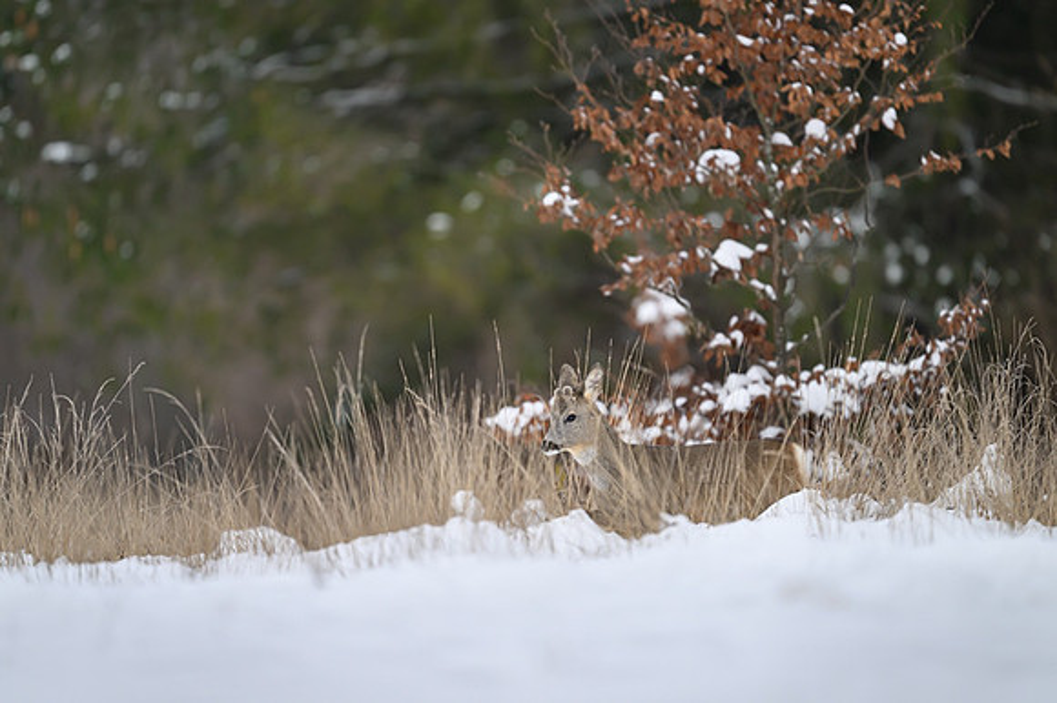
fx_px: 16432
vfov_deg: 2.5
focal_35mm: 560
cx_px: 528
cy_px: 352
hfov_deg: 3.7
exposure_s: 1/2500
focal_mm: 560
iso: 800
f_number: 4
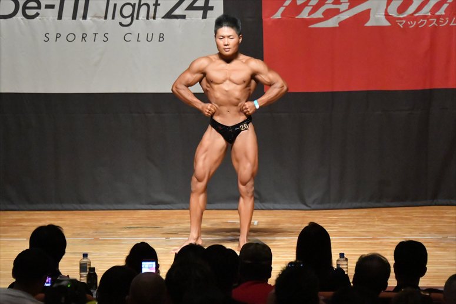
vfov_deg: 5.4
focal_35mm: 255
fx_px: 3228
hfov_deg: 8.1
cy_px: 152
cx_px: 228
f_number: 5.6
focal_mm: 170
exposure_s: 1/400
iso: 16000
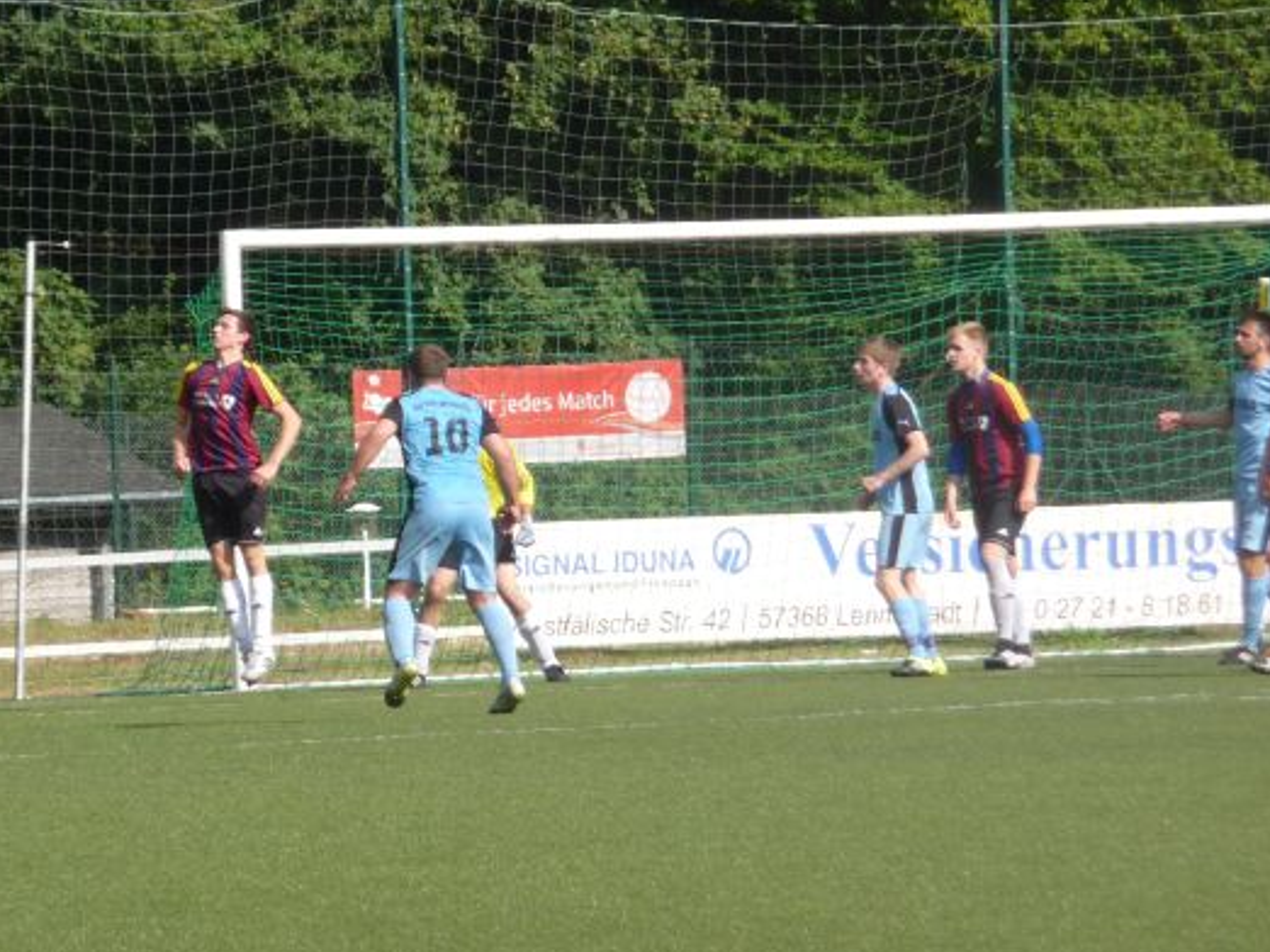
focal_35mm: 412
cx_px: 477
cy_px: 346
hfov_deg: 4.8
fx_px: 15109
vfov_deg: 3.6
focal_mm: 47
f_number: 4.9
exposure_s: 1/500
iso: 125
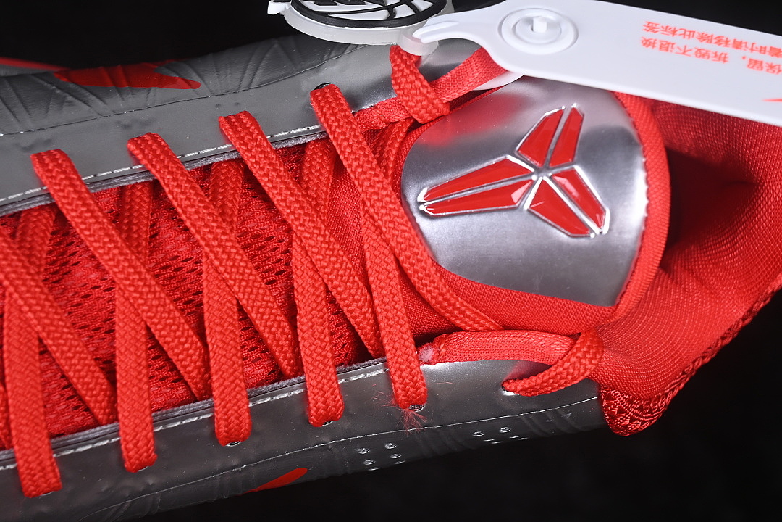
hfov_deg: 27.0
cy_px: 261
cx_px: 391
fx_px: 1629
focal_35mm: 75
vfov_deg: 18.2
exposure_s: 1/60
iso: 160
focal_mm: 50
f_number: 7.1
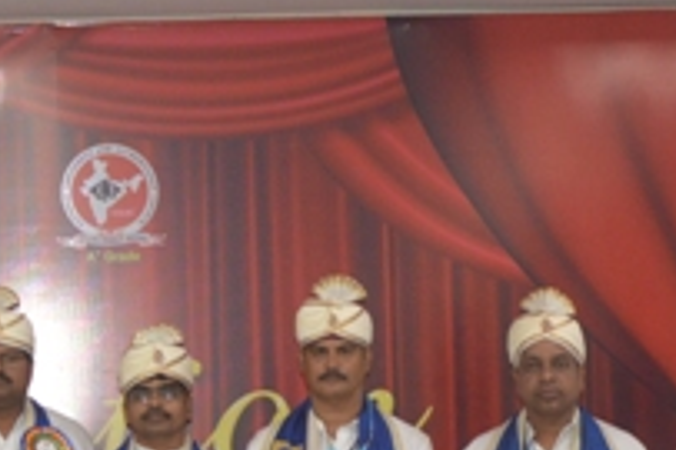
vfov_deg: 7.5
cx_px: -200
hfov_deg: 11.0
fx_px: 3415
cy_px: 148
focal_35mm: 182
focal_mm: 24
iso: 400
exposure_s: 1/80
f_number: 4.5
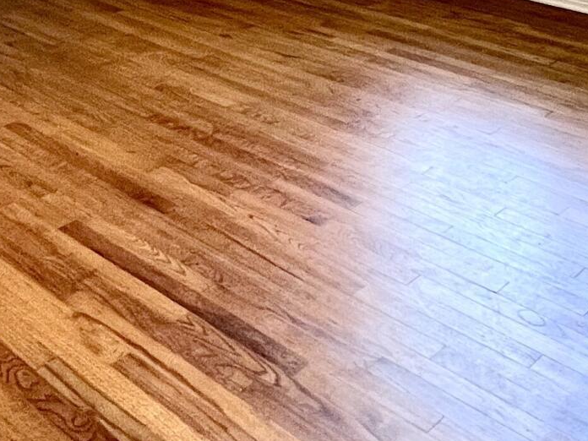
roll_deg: +1.0
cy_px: -314
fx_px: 951
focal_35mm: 56
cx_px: 203
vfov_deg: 20.2
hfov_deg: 34.1
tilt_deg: -0.7
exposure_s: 1/120
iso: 200
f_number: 1.8
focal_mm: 1.57
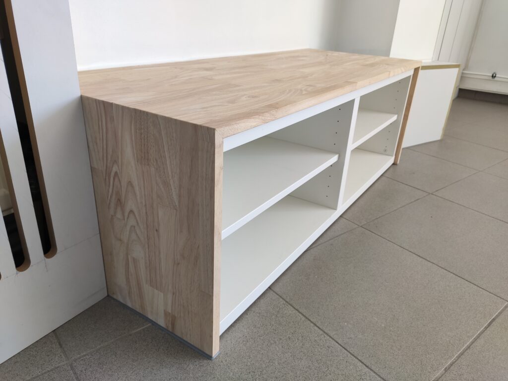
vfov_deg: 53.1
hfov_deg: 67.3
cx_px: 254
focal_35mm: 26
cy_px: 190
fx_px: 382
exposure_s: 1/50
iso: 205
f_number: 1.75
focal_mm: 4.77
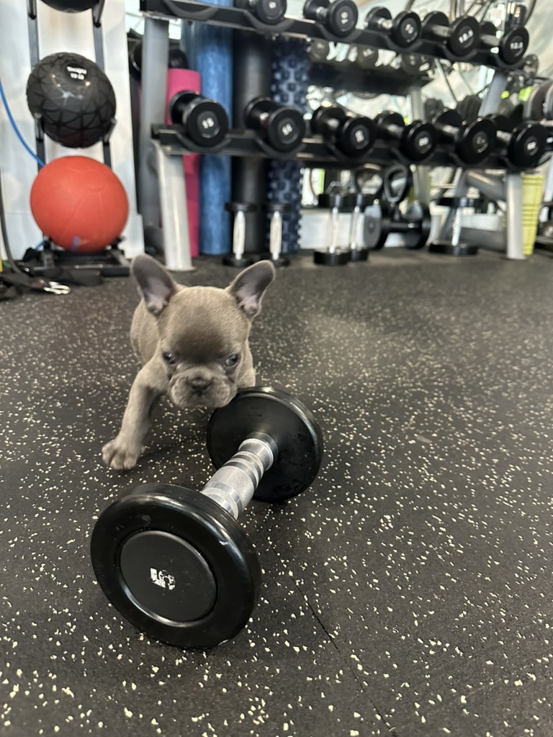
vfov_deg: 71.6
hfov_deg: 56.8
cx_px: 276
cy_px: 368
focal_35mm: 24
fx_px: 511
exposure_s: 1/40
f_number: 1.78
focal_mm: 6.86
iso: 800
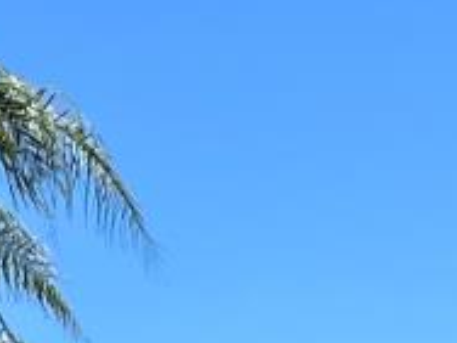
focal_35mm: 208
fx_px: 2746
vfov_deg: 6.5
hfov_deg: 9.4
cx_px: -39
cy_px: 1072
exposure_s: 1/3968
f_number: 1.5
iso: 50
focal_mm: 5.7
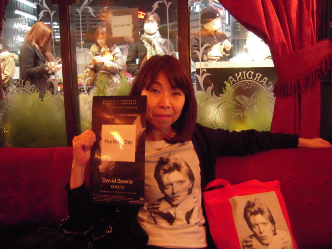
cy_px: 124
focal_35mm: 28
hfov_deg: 63.4
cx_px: 166
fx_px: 269
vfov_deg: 49.7
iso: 800
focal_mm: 5
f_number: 2.7
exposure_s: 1/8
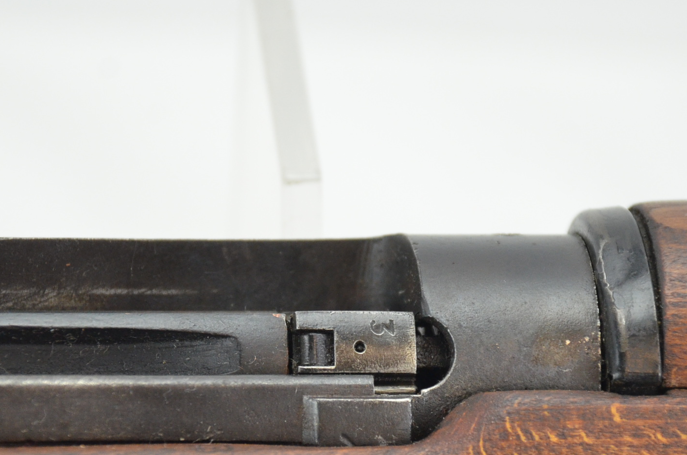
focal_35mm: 353
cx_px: 376
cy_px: 366
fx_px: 6721
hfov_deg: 5.9
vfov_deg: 3.9
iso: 1250
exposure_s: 1/125
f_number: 5.6
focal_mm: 135
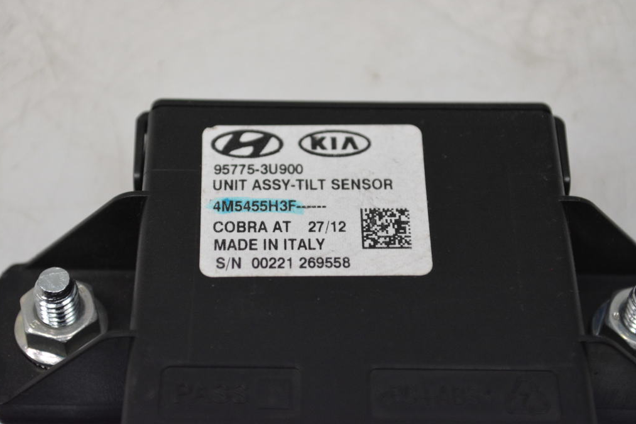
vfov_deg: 16.3
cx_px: 315
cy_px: 211
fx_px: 1475
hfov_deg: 24.3
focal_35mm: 84
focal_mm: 55
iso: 2500
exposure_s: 1/640
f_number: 6.3
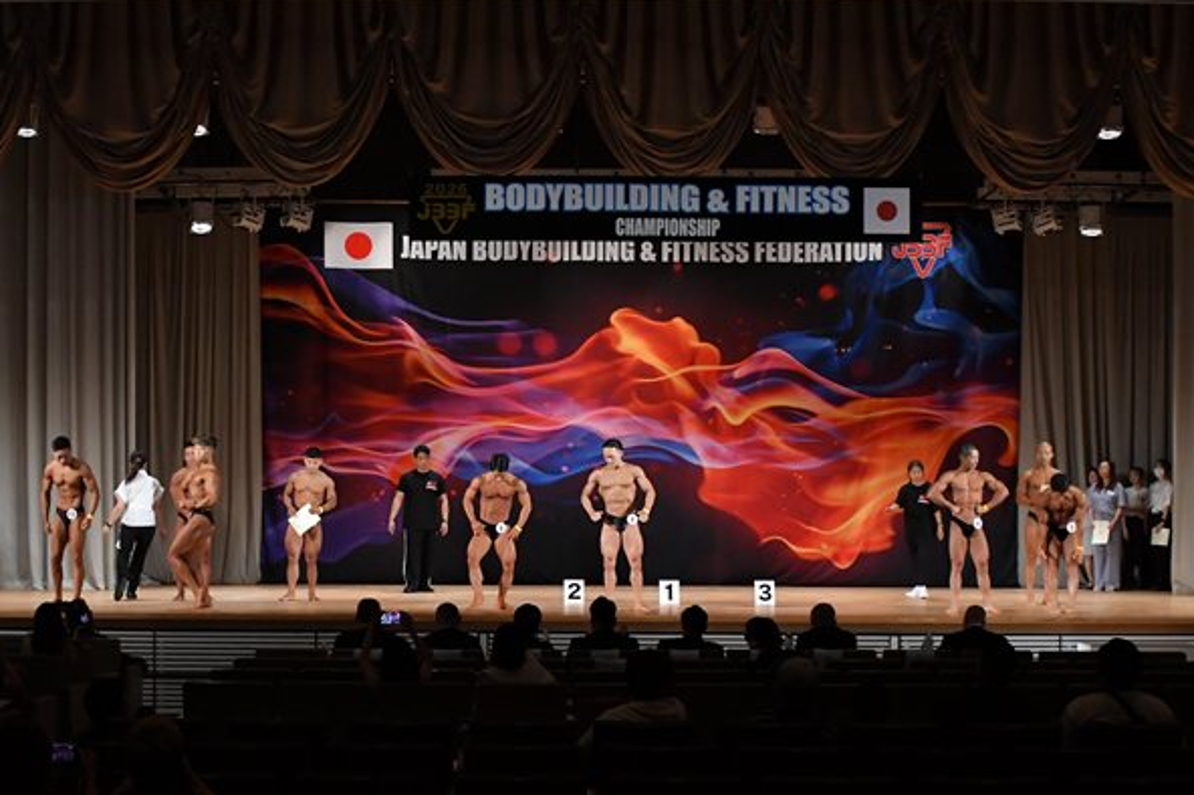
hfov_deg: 36.2
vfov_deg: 24.5
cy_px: 515
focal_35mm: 55
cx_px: 489
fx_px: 1823
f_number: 5.6
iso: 3200
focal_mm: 28
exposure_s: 1/400
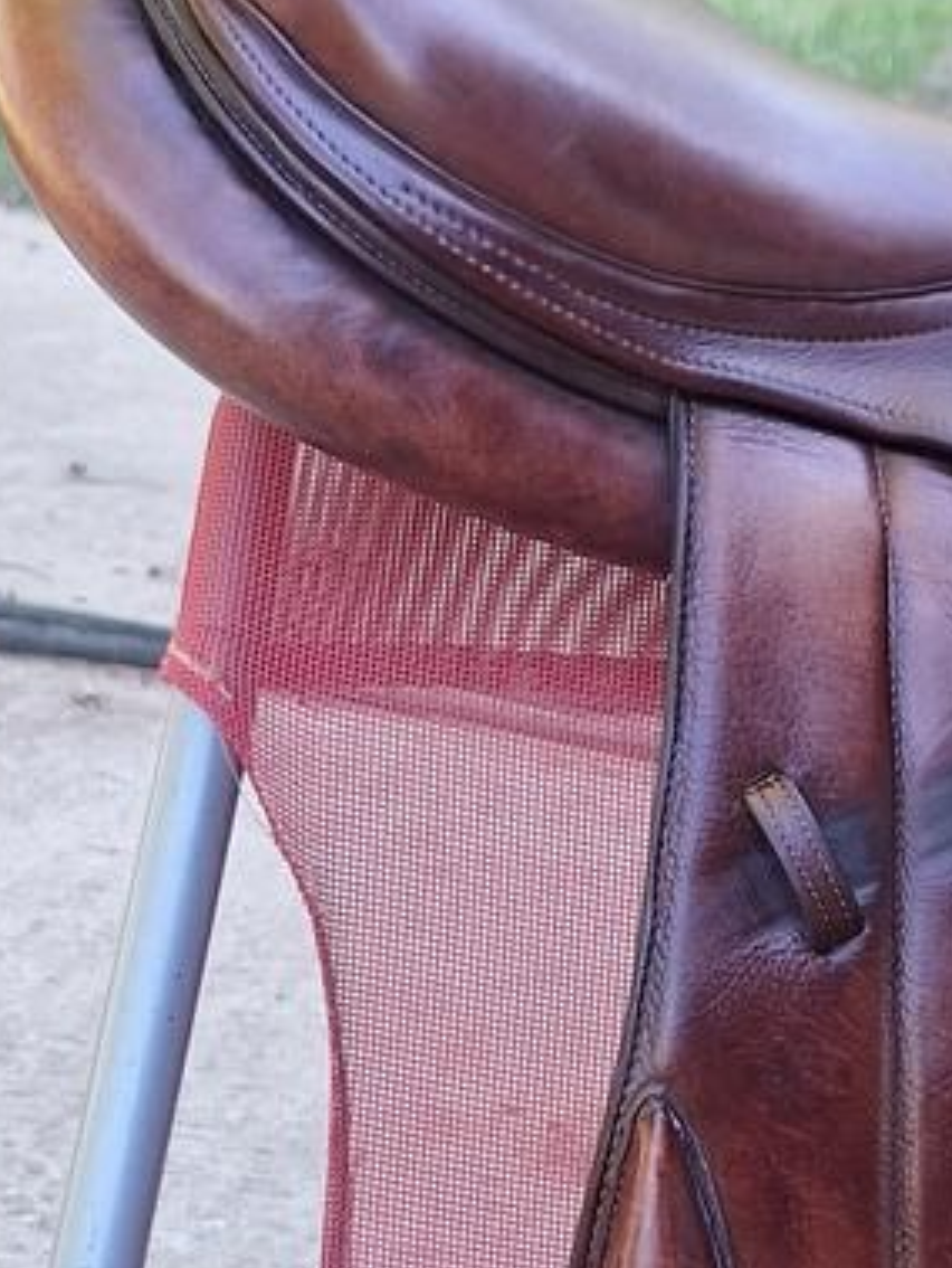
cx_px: 1032
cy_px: 772
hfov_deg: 19.4
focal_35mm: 73
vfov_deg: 26.6
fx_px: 2674
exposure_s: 1/100
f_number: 1.8
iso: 50
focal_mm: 5.54
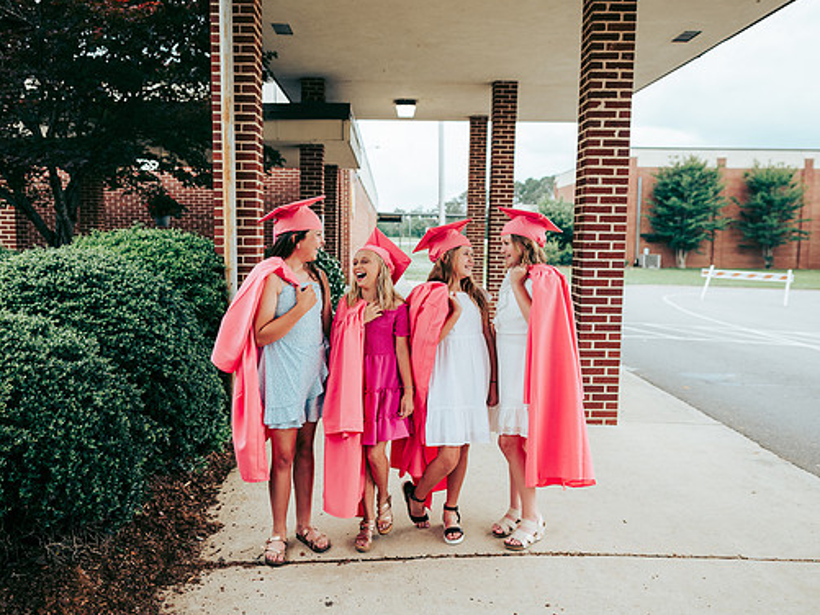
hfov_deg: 63.4
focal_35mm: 28
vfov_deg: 49.8
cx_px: 407
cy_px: 310
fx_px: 663
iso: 400
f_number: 2.8
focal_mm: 24
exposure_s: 1/250
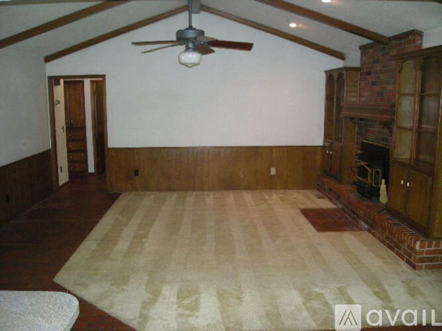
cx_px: 221
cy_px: 166
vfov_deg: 40.7
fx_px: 447
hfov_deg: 52.6
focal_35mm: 35
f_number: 2.8
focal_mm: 5.7
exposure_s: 1/60
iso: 433
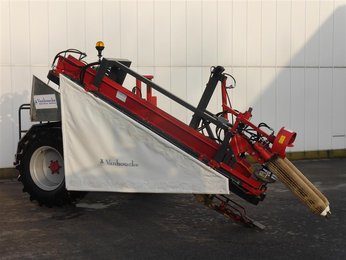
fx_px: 560
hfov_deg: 34.3
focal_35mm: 56
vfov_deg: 26.1
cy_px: 130
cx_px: 173
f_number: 8
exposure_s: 1/250
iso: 160
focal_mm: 28
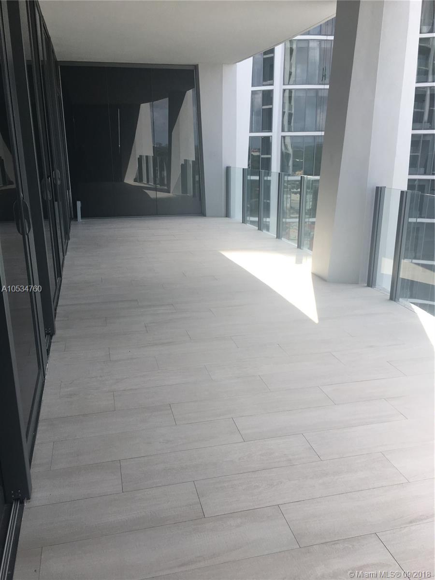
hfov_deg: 48.2
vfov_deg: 61.7
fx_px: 486
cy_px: 290
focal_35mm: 29
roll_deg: +0.5
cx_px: 218
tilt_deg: -15.6
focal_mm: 4.15
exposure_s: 1/405
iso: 25
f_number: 2.2
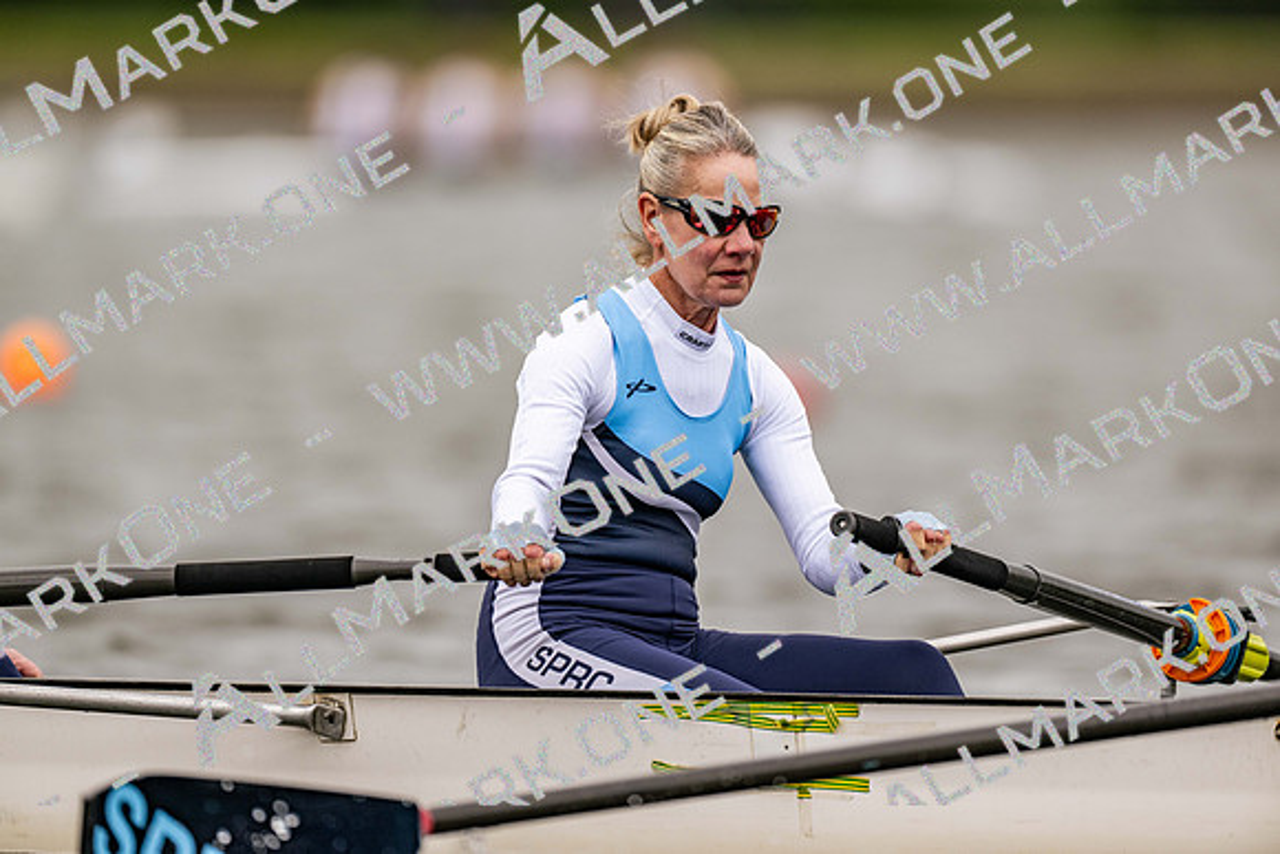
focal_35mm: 600
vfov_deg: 2.3
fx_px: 21337
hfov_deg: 3.4
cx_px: 640
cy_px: 427
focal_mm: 600
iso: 320
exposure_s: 1/2500
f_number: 4
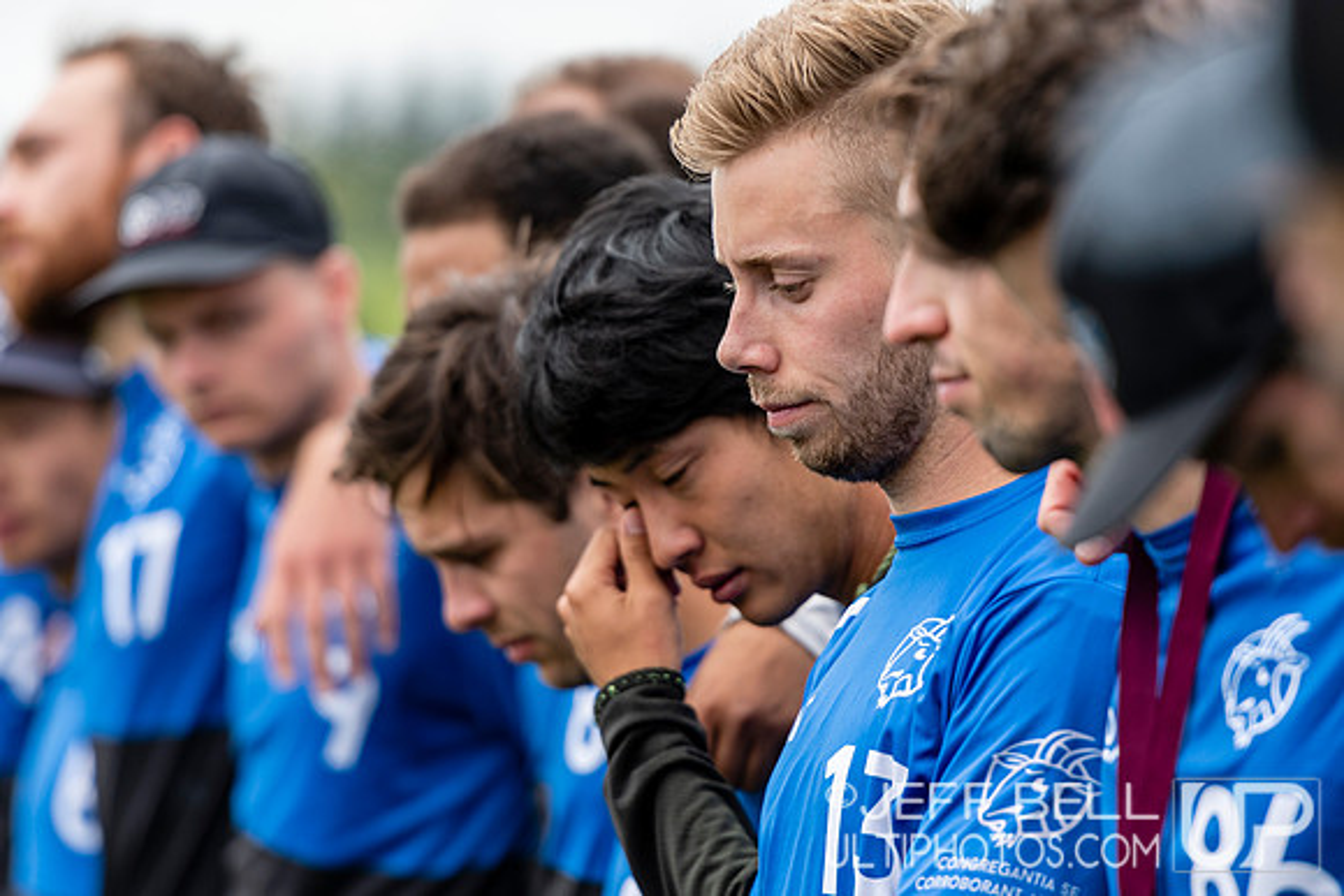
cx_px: 672
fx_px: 11202
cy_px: 448
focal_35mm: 300
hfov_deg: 6.9
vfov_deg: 4.6
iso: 125
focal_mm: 200
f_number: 2.8
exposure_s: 1/1250
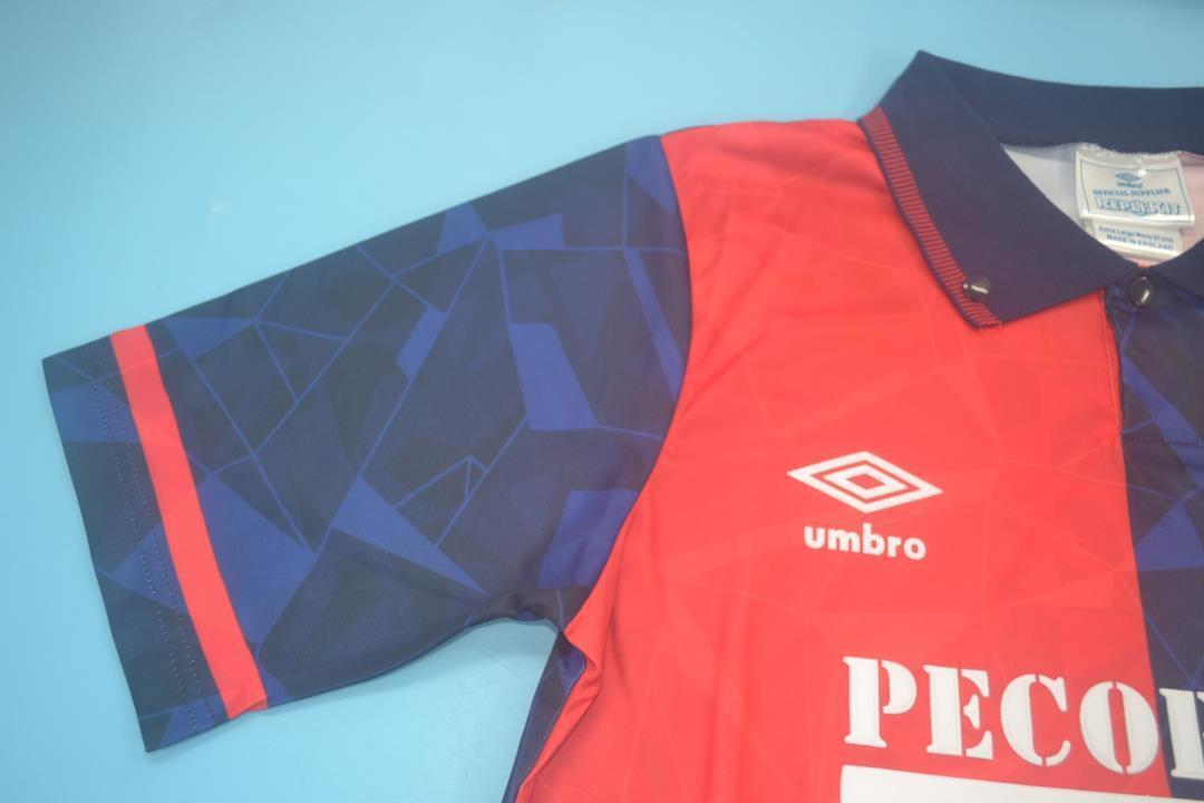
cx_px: 602
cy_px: 402
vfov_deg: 43.6
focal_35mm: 30
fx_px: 1003
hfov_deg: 61.9
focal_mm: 20
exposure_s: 1/60
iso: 200
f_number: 3.8
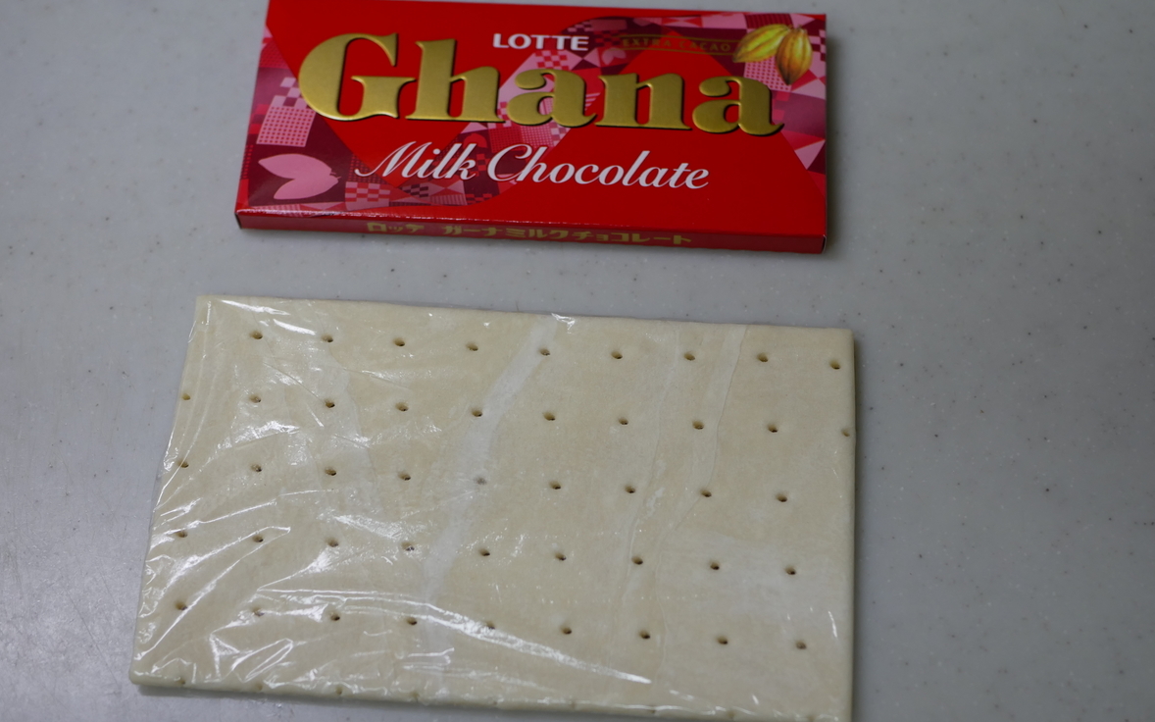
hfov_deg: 37.5
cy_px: 370
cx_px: 573
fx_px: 1700
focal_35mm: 54
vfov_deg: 24.0
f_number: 2.5
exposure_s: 1/100
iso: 400
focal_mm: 25
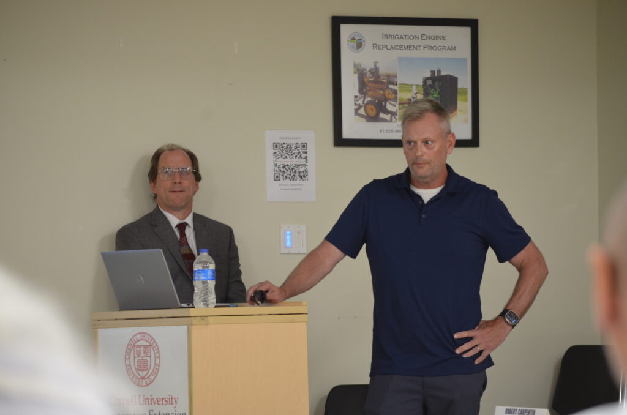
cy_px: 208
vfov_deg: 7.9
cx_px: 314
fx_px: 3024
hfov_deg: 11.8
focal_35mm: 174
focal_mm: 116
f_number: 4.8
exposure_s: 1/30
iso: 1000
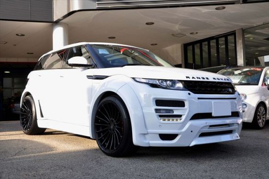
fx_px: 313
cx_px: 134
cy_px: 90
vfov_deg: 31.8
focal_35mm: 42
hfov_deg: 46.5
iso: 500
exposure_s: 1/500
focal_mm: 28
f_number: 5.6
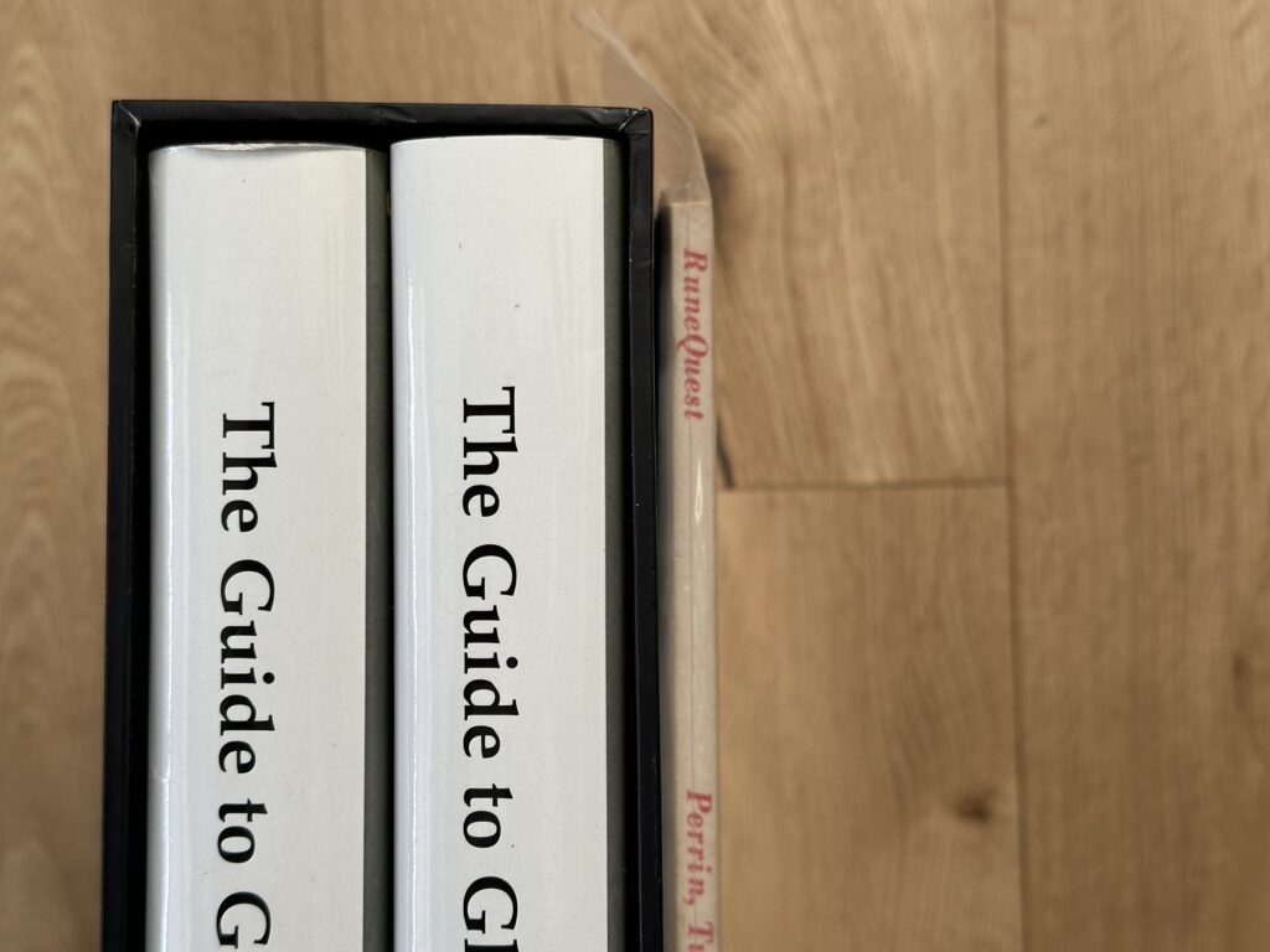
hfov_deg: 39.7
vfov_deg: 30.3
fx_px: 1761
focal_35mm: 48
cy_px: 476
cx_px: 635
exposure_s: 1/76
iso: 80
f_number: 1.78
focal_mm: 6.86
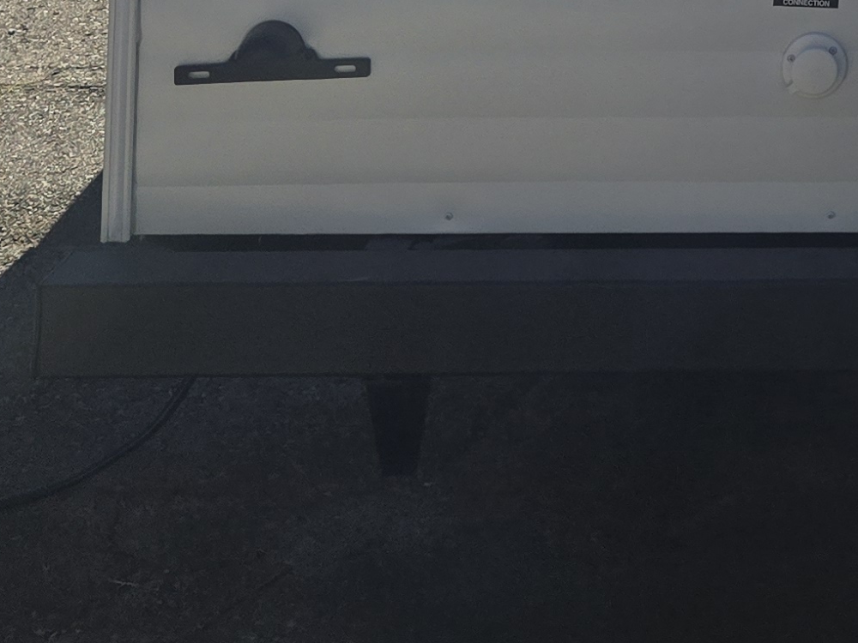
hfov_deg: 20.0
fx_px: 2280
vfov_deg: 13.8
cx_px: 1030
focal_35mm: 92
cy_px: -609
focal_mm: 5.4
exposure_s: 1/1874
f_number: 1.8
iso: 25
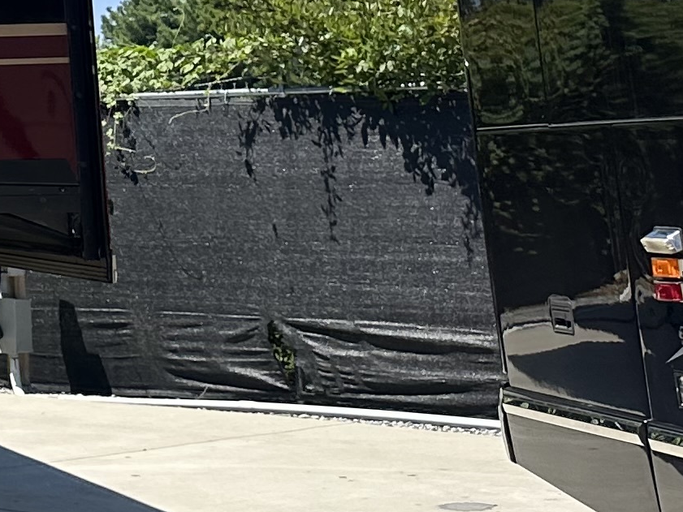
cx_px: -933
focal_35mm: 115
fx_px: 2269
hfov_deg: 13.1
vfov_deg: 12.6
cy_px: -80
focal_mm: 6.86
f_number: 1.78
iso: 80
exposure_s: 1/2591
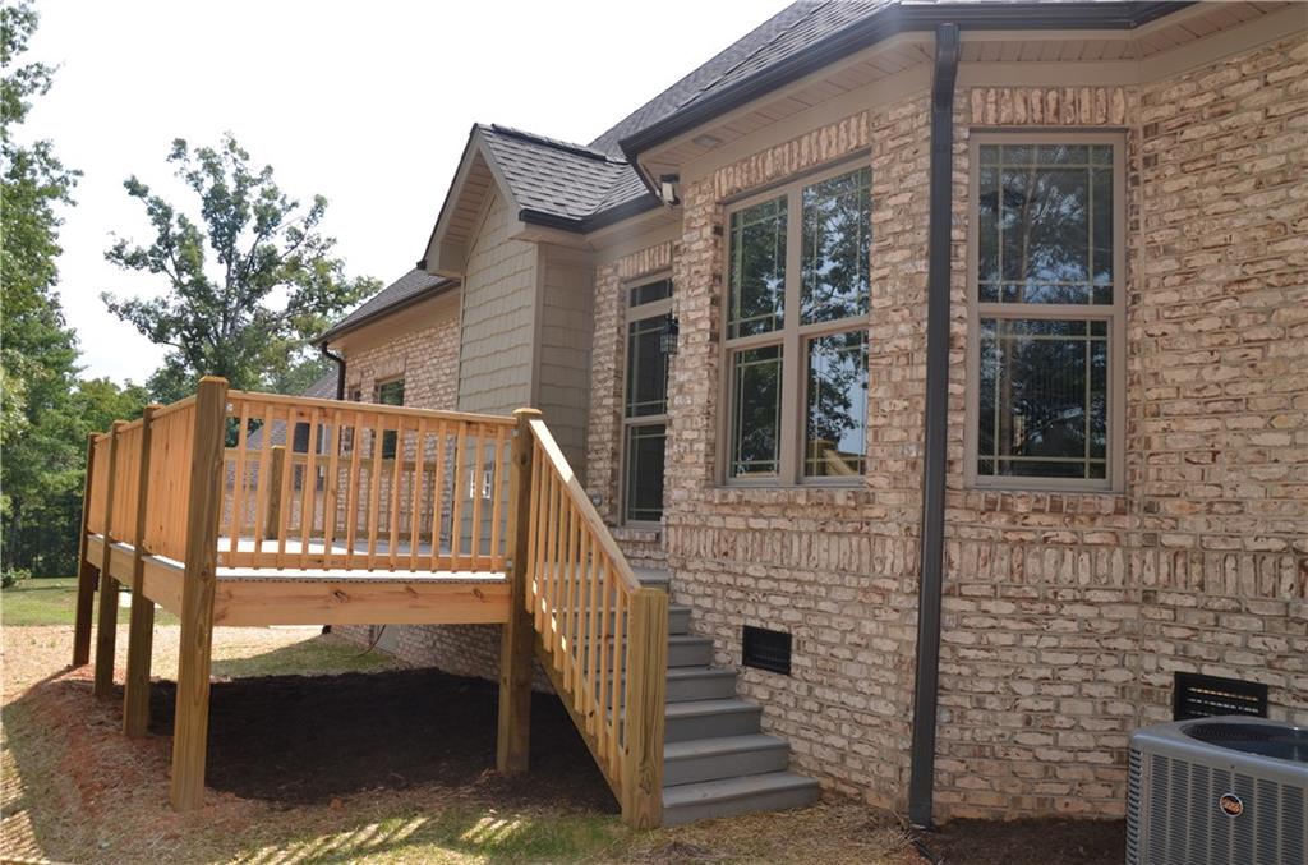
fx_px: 978
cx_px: 654
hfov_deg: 67.5
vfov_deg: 47.7
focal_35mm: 27
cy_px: 432
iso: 100
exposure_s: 1/250
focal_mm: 18
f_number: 6.3
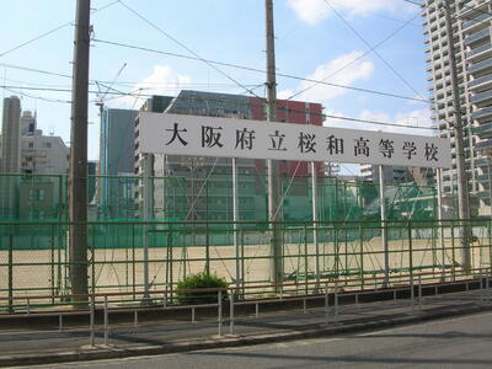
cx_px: 246
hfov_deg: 52.6
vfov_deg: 40.7
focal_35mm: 35
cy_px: 184
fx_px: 497
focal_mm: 5.8
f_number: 5.6
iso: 50
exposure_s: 1/270
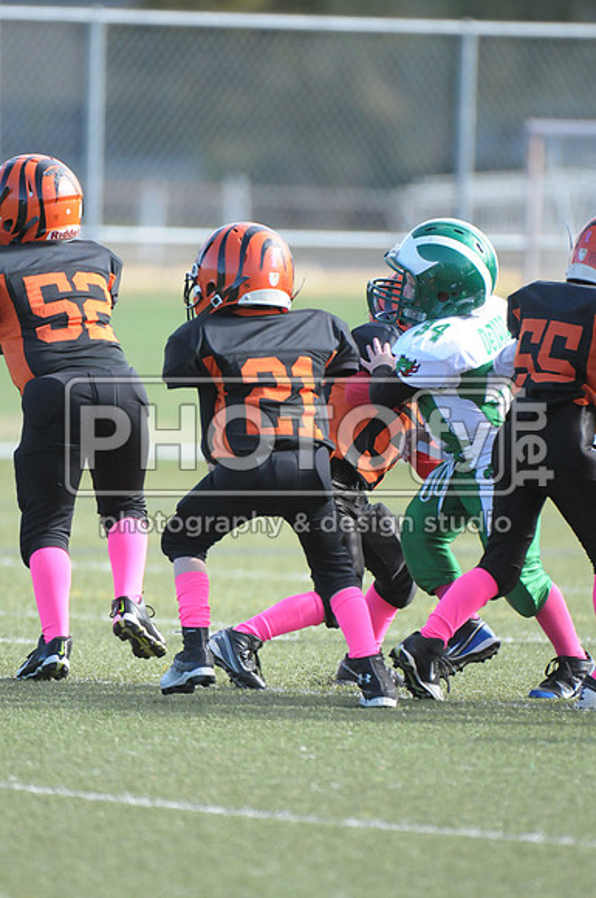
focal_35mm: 600
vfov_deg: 3.4
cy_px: 449
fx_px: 14944
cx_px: 298
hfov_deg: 2.3
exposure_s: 1/2500
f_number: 4
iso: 1600
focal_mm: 400
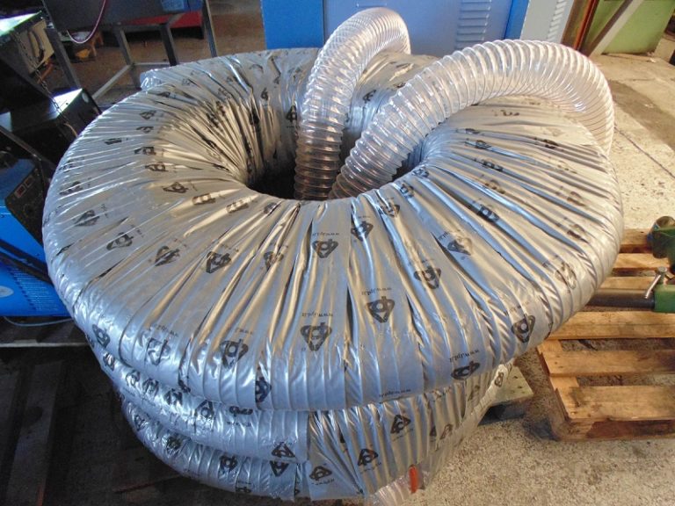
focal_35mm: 22
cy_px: 253
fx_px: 429
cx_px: 338
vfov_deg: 61.1
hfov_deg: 76.4
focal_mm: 4
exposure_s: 1/25
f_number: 3.1
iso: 400
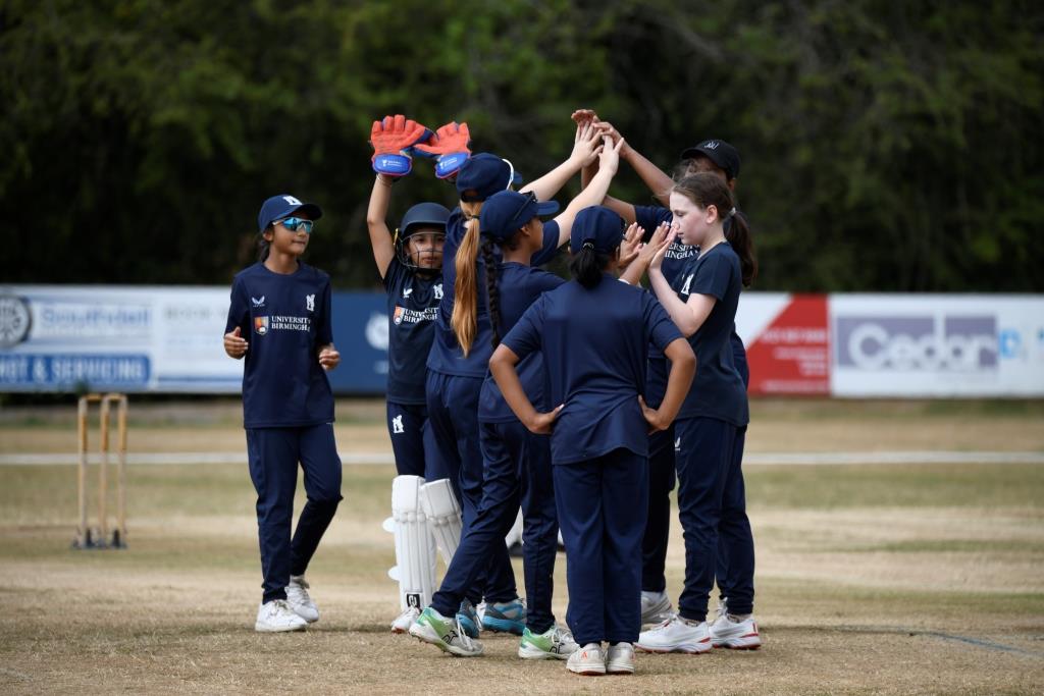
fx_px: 10731
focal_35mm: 370
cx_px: 522
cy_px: 348
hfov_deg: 5.6
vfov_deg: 3.7
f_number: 6
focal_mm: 370
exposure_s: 1/1000
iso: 360
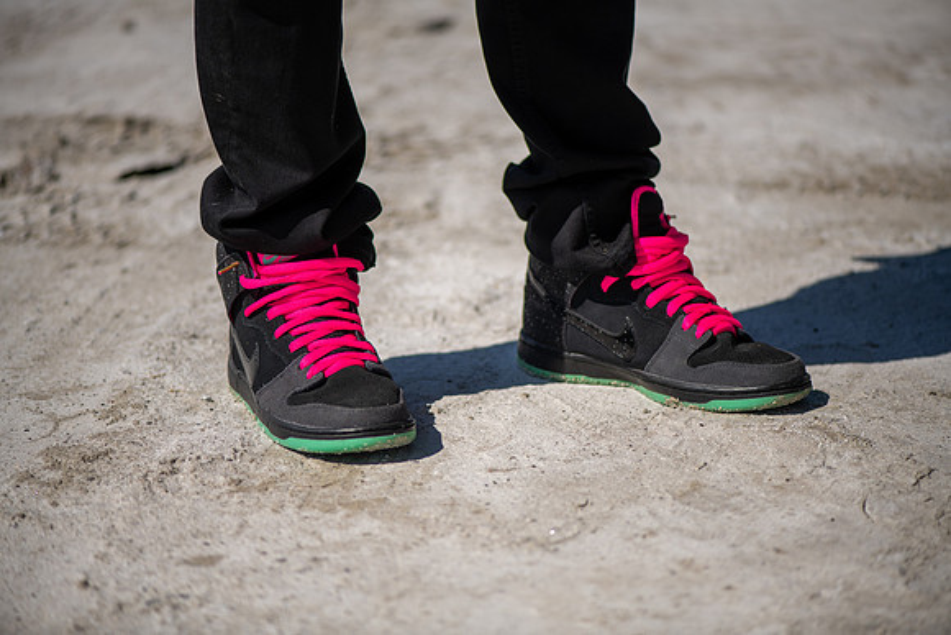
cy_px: 318
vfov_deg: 13.0
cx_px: 476
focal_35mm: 105
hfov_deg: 19.5
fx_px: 2774
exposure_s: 1/6400
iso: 125
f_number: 3
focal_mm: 105
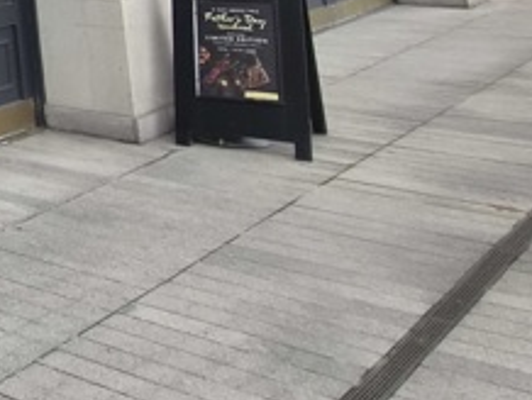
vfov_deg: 20.3
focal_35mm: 61
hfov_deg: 21.2
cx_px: -425
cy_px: -220
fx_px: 939
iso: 100
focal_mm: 2.2
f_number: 2.2
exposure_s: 1/460
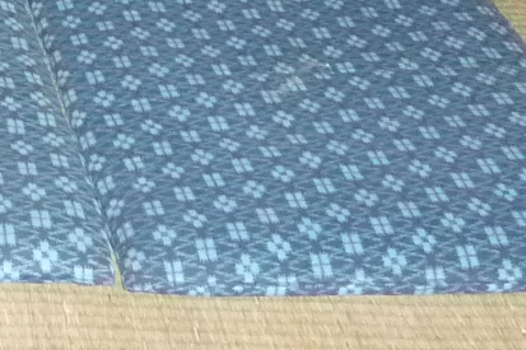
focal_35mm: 129
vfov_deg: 9.1
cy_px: -585
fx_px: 1884
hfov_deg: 14.6
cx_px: -298
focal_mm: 4.1
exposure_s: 1/30
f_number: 3.3
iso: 500
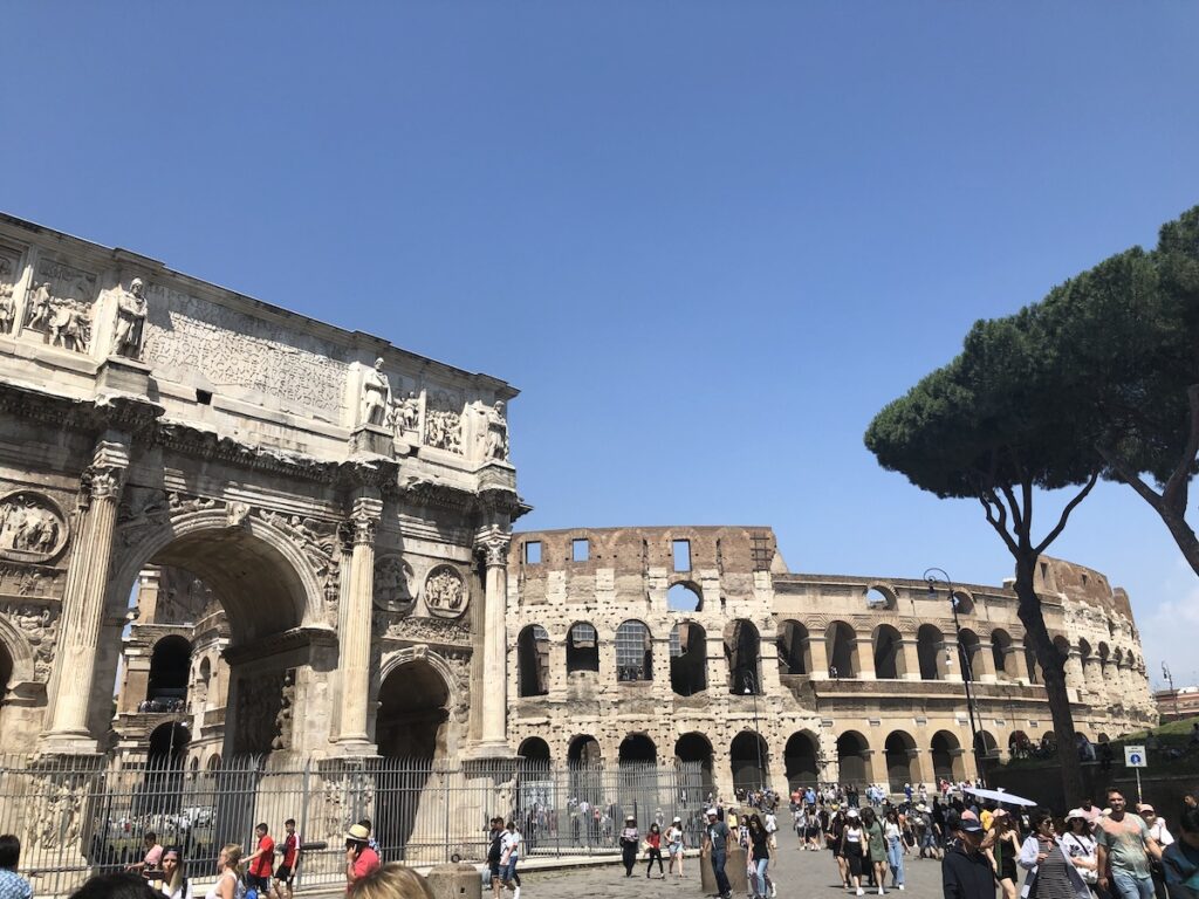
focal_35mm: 28
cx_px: 600
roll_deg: +1.9
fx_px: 970
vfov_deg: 49.7
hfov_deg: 63.4
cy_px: 450
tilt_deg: +21.4
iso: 20
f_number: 1.8
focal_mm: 3.99
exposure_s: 1/2183
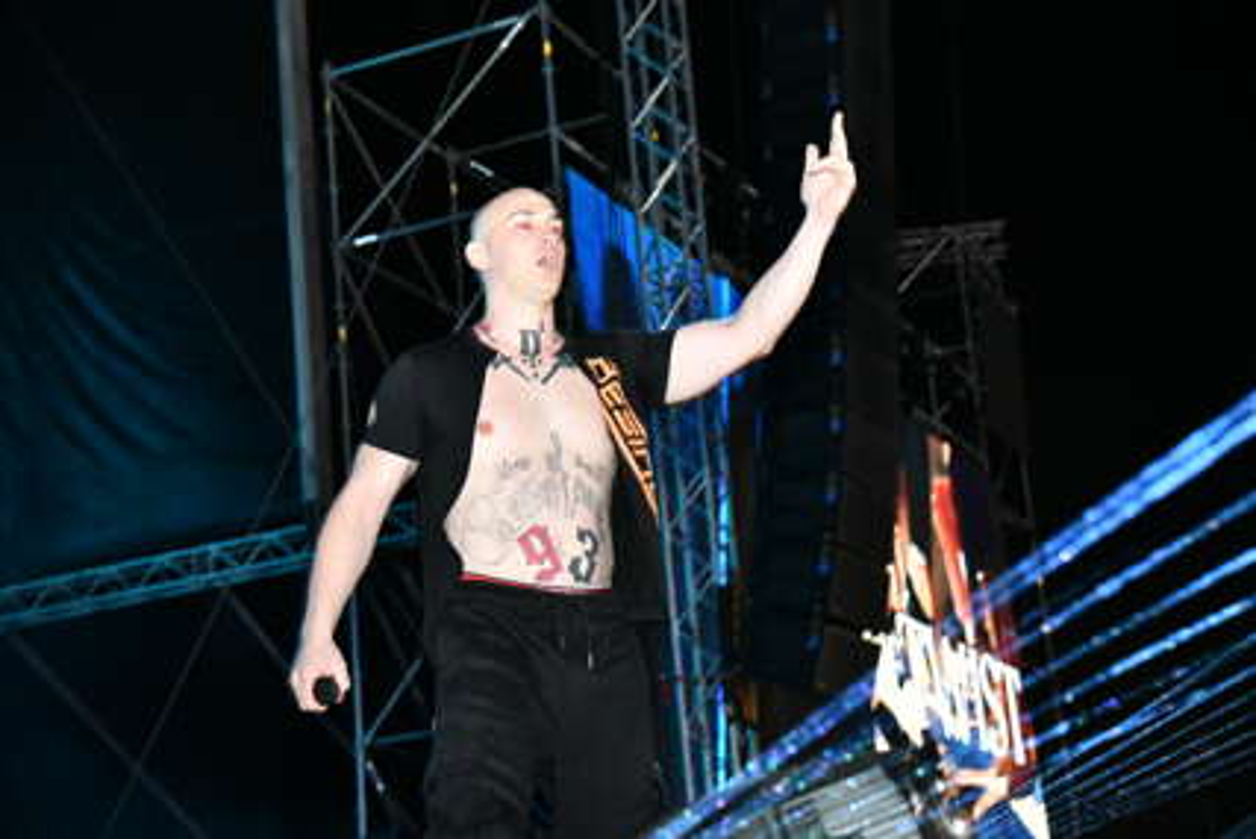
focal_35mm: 65
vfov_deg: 20.9
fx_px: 2268
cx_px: 628
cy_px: 420
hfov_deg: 30.9
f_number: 4.5
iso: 4000
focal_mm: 65
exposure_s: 1/60
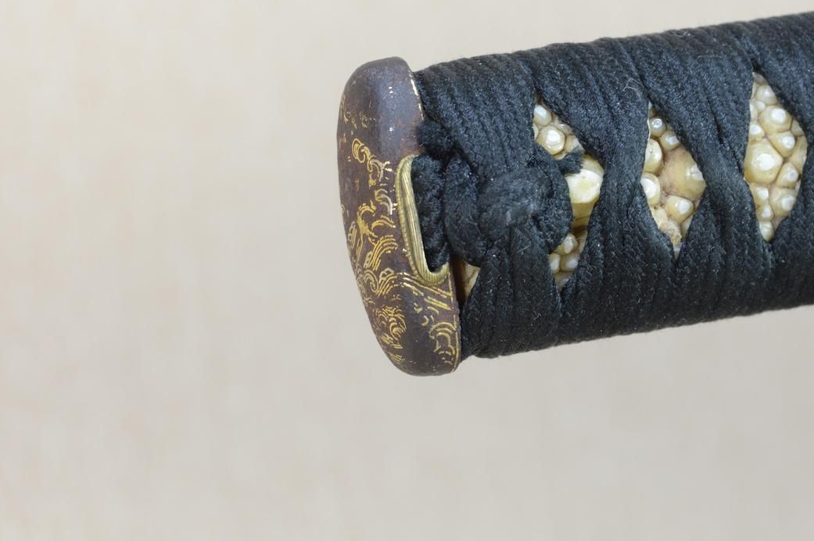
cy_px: 187
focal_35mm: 192
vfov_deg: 7.1
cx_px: 403
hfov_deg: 10.7
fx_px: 4330
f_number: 11
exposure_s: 1/2
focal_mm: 95
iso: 400
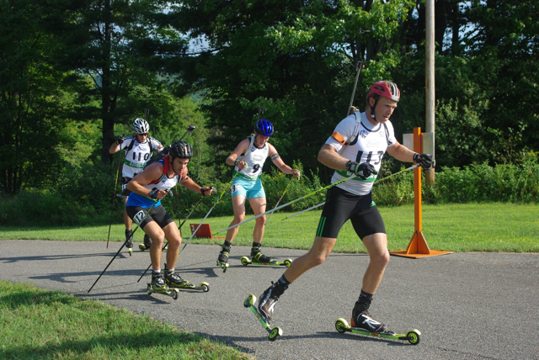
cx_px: 270
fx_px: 854
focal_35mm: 57
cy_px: 180
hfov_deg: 35.0
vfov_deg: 23.8
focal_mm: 37.5
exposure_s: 1/2000
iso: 800
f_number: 6.7
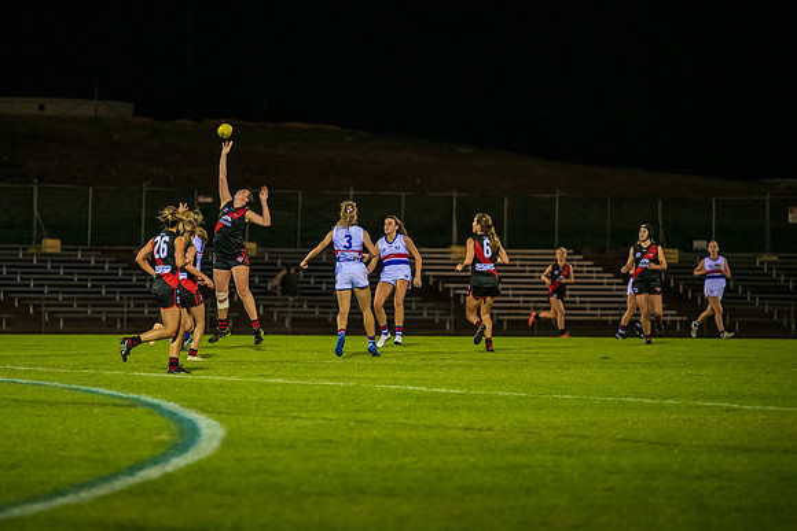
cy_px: 266
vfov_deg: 5.6
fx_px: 5395
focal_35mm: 244
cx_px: 312
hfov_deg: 8.4
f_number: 2.8
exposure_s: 1/640
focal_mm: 200
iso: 3200
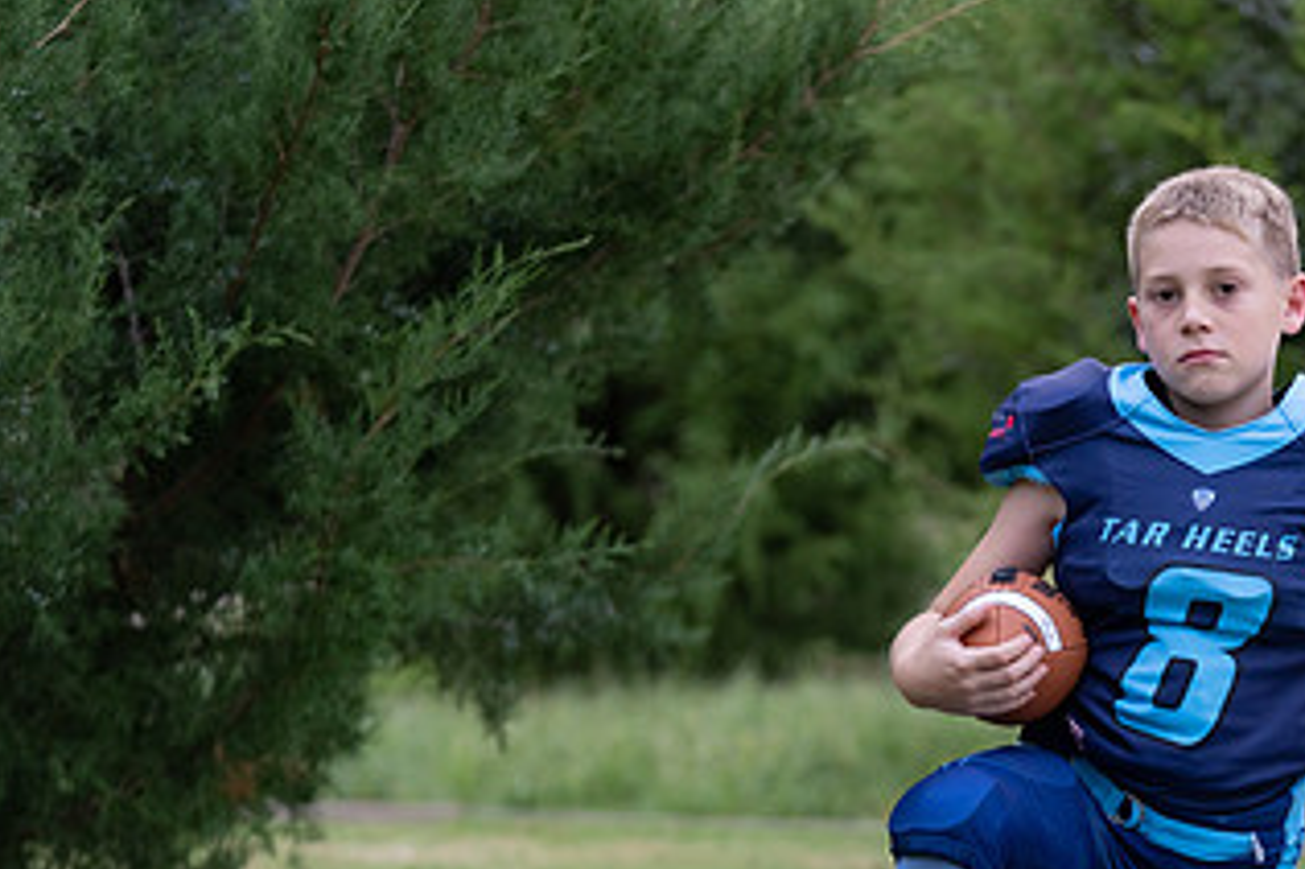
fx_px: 5942
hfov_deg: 12.4
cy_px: 679
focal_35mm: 164
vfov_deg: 8.3
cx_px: 1173
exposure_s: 1/320
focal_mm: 88
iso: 640
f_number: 2.8
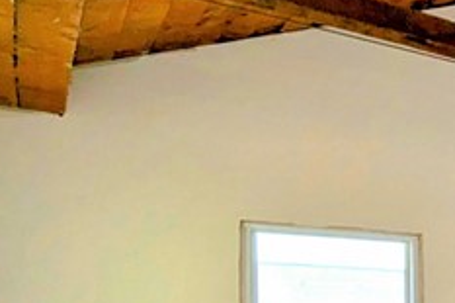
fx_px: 808
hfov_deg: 20.5
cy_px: 330
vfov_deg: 20.3
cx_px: 844
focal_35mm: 64
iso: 79
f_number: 2.2
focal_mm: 1.85
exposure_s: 1/24
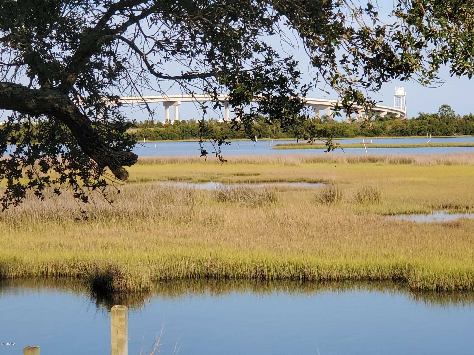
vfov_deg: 28.0
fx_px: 712
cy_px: 178
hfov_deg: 36.8
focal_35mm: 52
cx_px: 237
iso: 50
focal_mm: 6
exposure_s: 1/591
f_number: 2.4
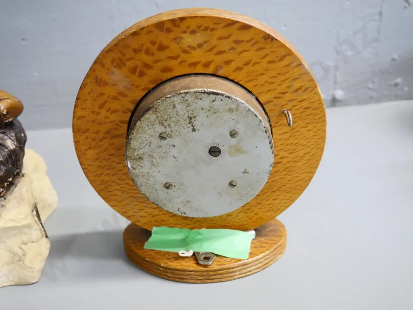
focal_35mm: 40
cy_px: 155
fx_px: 477
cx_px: 206
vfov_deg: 36.0
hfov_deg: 46.8
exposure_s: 1/60
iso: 3200
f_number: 5
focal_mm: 20
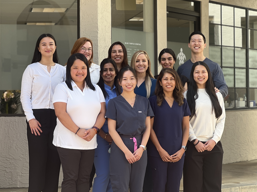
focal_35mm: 101
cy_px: 94
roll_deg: +0.7
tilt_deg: +1.0
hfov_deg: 19.4
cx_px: 126
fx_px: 750
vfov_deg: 14.6
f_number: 2.8
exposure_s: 1/121
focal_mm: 9
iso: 25
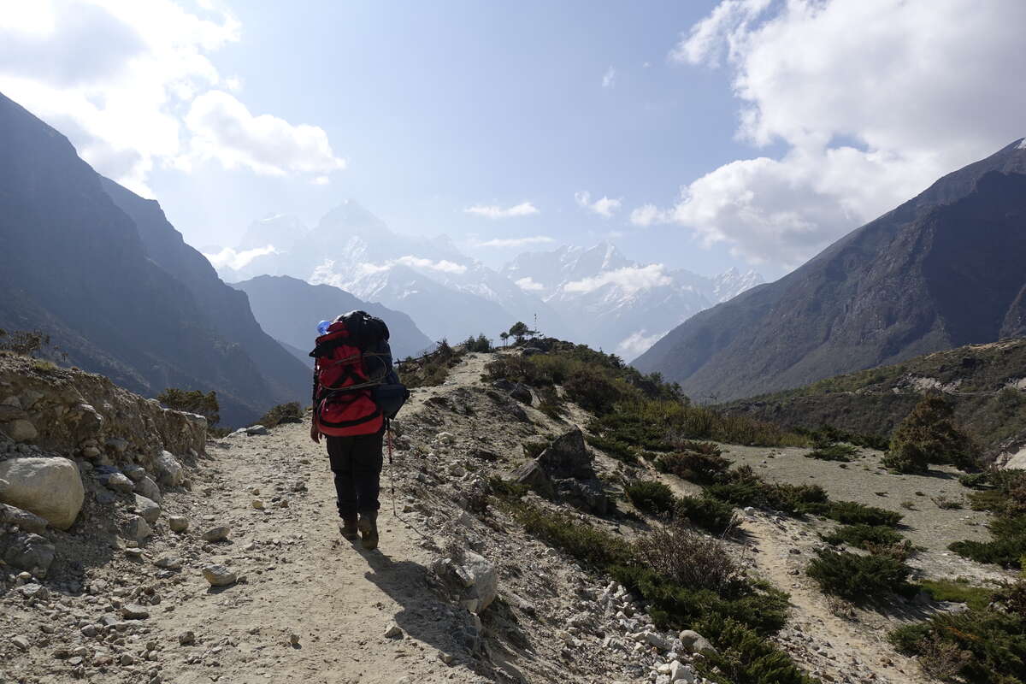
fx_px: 684
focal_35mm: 24
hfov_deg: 73.7
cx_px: 513
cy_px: 342
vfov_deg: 53.1
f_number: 4
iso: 125
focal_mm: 8.8
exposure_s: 1/200
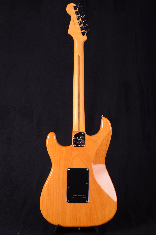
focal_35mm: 45
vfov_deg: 43.7
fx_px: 294
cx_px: 78
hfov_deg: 29.7
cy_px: 118
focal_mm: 30
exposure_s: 1/200
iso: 200
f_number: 13
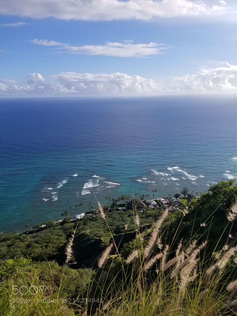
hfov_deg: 53.1
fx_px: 237
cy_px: 158
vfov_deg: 67.3
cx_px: 118
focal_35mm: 26
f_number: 1.7
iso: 50
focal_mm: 4.25
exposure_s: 1/3264
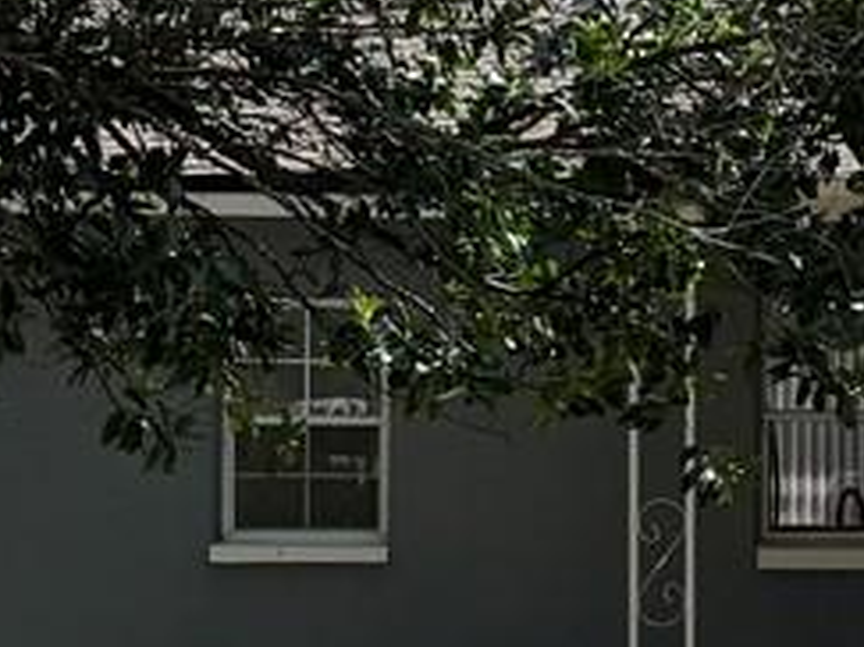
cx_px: 988
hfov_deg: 12.3
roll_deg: -0.4
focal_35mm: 158
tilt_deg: +0.5
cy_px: 427
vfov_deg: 9.4
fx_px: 3942
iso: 80
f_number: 1.78
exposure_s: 1/3145
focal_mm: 6.76
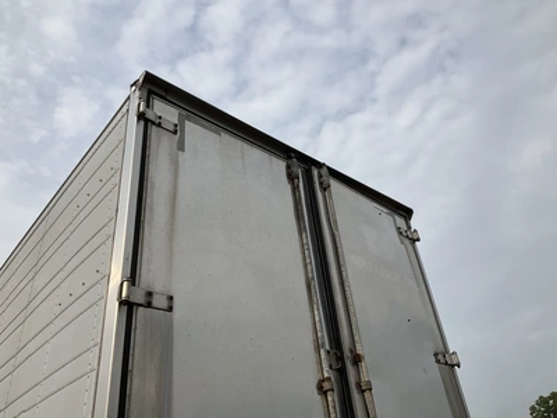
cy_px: 209
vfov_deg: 48.2
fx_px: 467
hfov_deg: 61.7
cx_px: 278
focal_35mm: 29
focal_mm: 3
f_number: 1.8
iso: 25
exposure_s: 1/2227
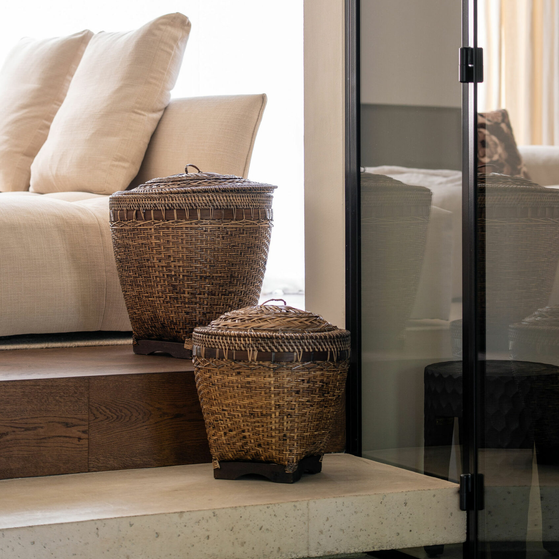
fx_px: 2046
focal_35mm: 112
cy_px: 148
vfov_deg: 15.5
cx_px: 279
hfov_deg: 15.6
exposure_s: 1/10
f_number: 4
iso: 100
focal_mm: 87
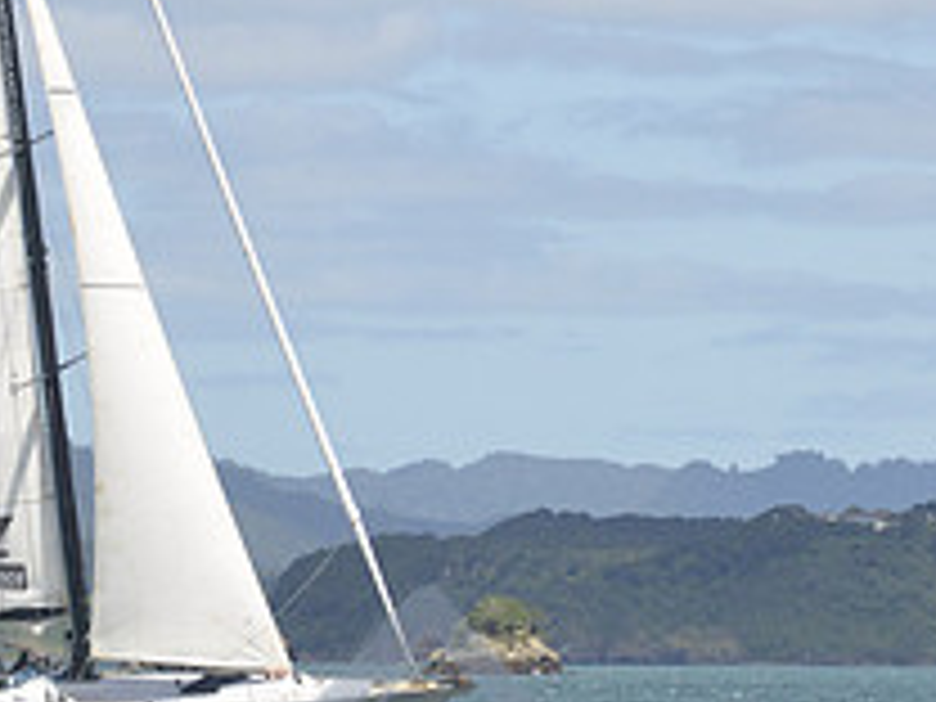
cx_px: 207
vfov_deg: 4.0
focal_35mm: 369
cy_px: 45
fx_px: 9978
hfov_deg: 5.4
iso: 640
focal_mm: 92
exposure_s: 1/1250
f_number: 9
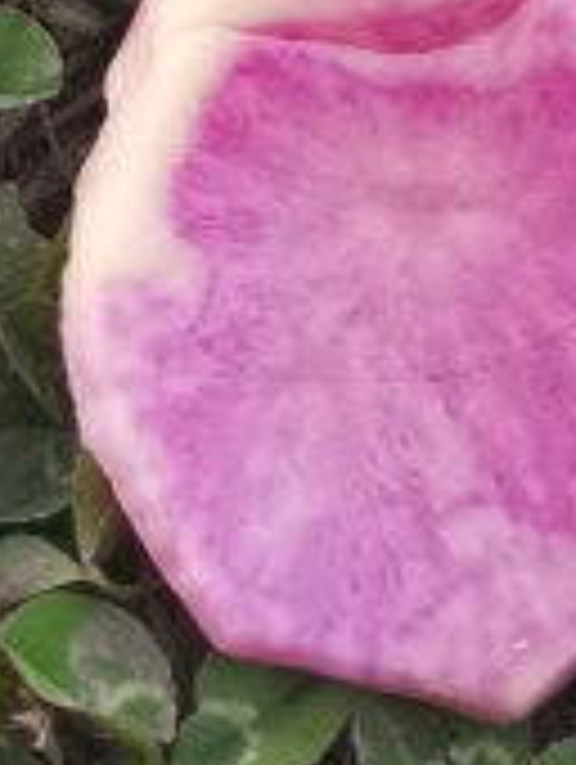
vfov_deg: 10.1
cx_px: 814
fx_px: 3607
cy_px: -1244
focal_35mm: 163
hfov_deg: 8.9
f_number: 1.8
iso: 64
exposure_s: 1/100
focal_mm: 5.58
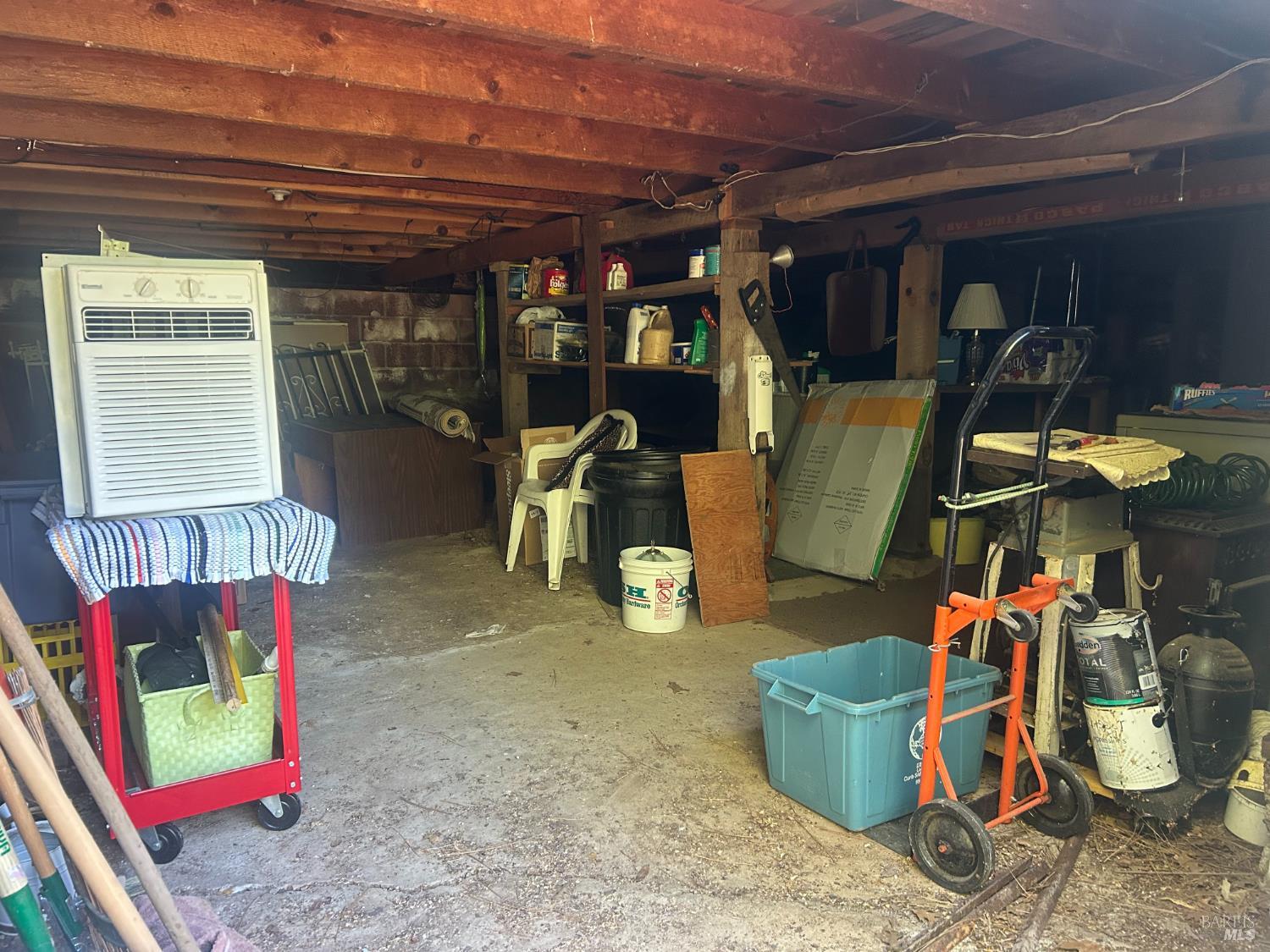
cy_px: 476
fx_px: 954
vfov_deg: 53.1
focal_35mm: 26
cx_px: 635
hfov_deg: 67.3
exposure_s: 1/60
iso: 250
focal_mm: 5.7
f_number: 1.5
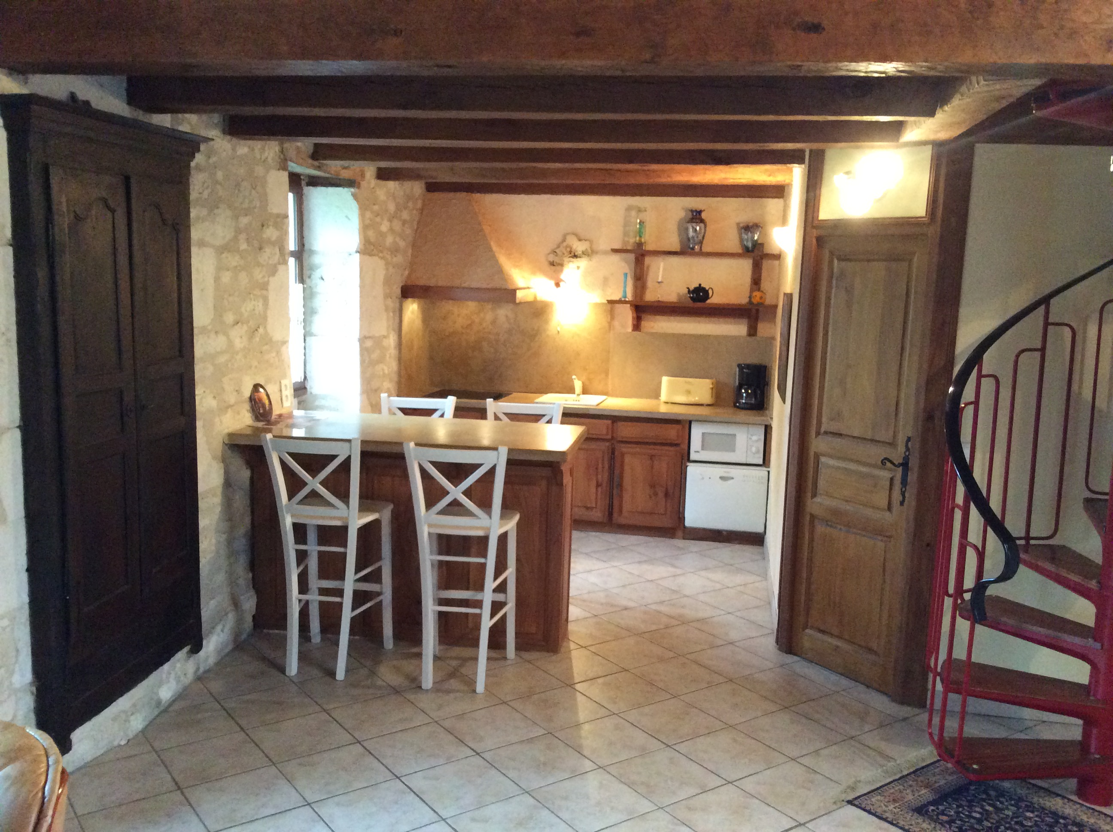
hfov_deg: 56.9
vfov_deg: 44.1
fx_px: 1027
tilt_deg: -8.8
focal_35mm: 32
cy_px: 416
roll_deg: -1.4
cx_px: 556
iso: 320
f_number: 2.4
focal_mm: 3.3
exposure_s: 1/17
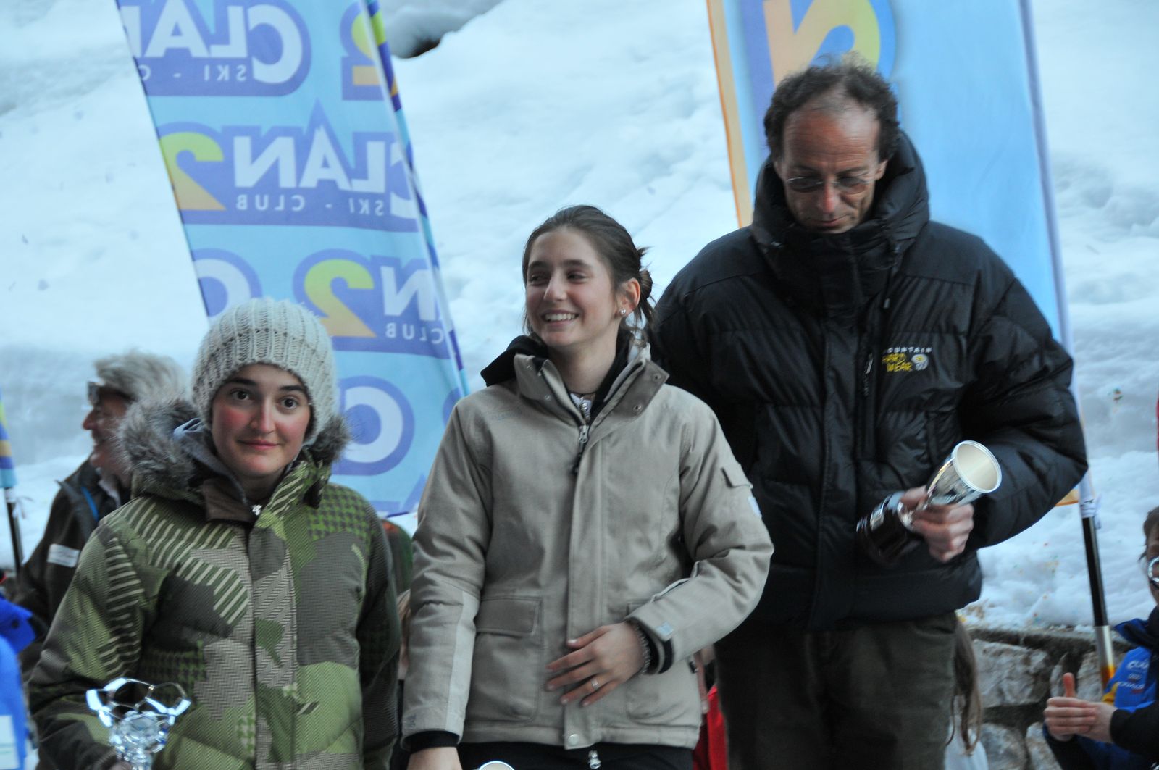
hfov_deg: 15.2
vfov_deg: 10.1
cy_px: 385
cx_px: 580
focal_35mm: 135
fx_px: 4341
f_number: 6.3
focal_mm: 90
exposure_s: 1/60
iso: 640
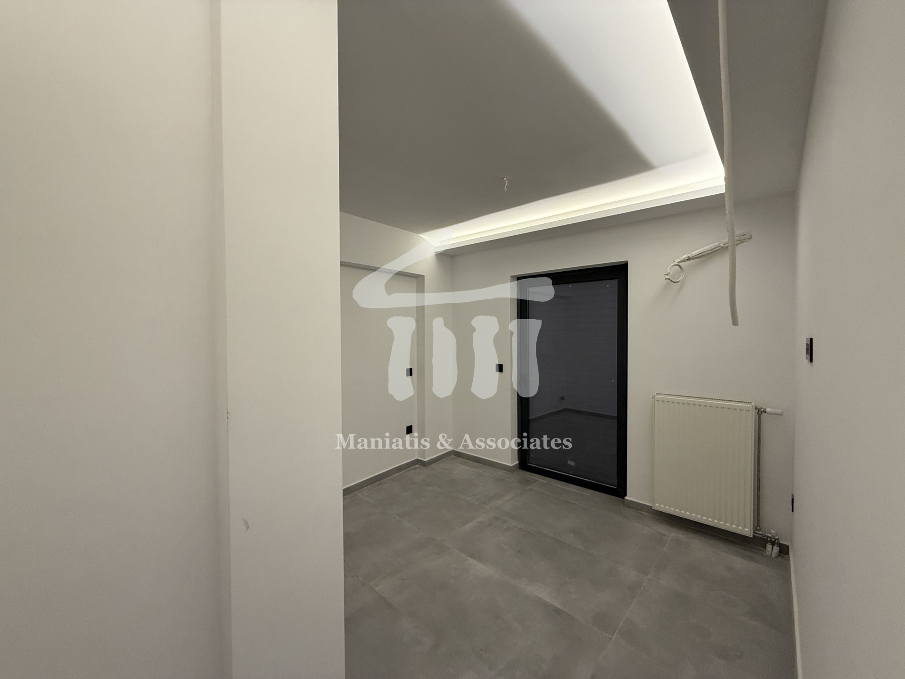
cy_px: 340
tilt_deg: -1.3
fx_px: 366
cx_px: 452
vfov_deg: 85.7
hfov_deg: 102.1
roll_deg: +0.4
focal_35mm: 14
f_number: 2.2
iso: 320
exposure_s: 1/100
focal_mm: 2.22
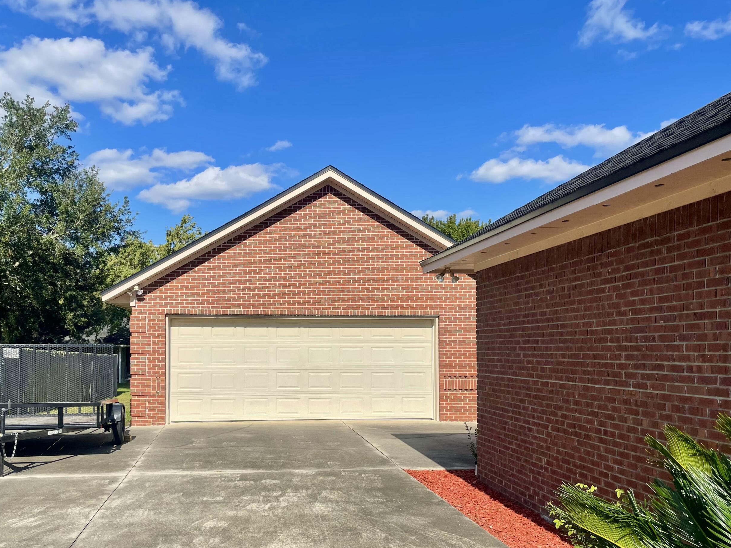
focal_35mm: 32
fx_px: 676
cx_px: 322
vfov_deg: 43.9
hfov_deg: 56.7
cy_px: 336
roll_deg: +0.6
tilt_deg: +1.0
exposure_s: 1/4464
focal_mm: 4.2
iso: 32
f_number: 1.6
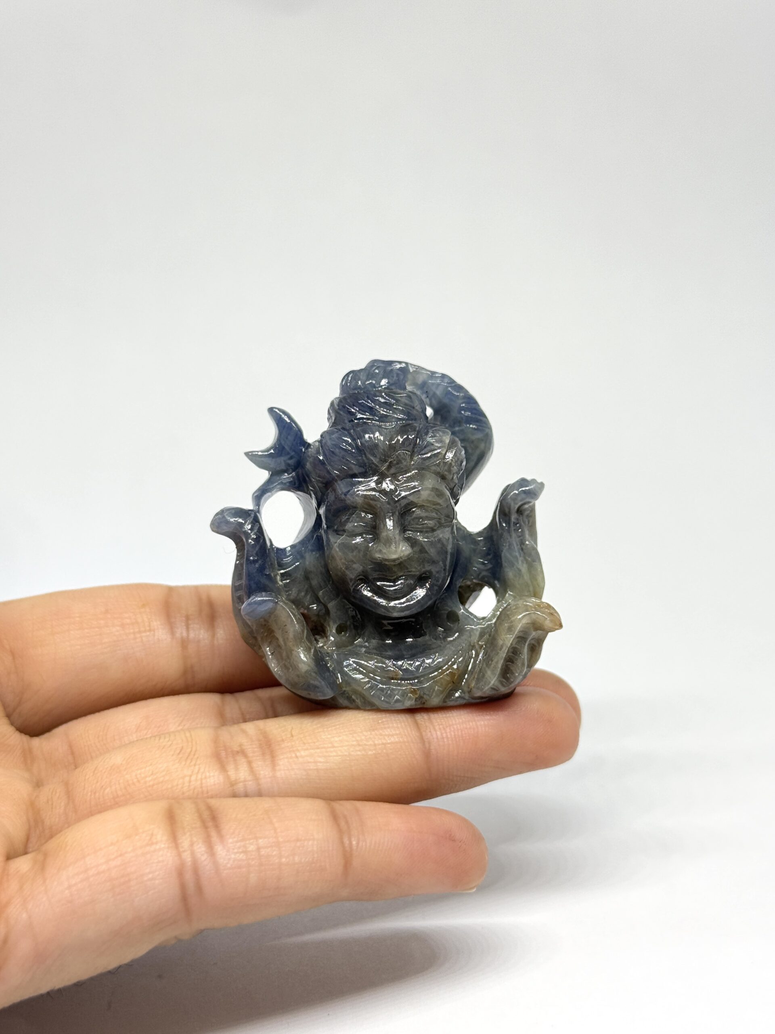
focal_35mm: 48
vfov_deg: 39.7
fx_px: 1433
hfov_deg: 30.3
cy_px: 517
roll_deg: -0.9
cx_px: 388
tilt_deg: -20.9
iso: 64
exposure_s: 1/100
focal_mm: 6.76
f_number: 1.78
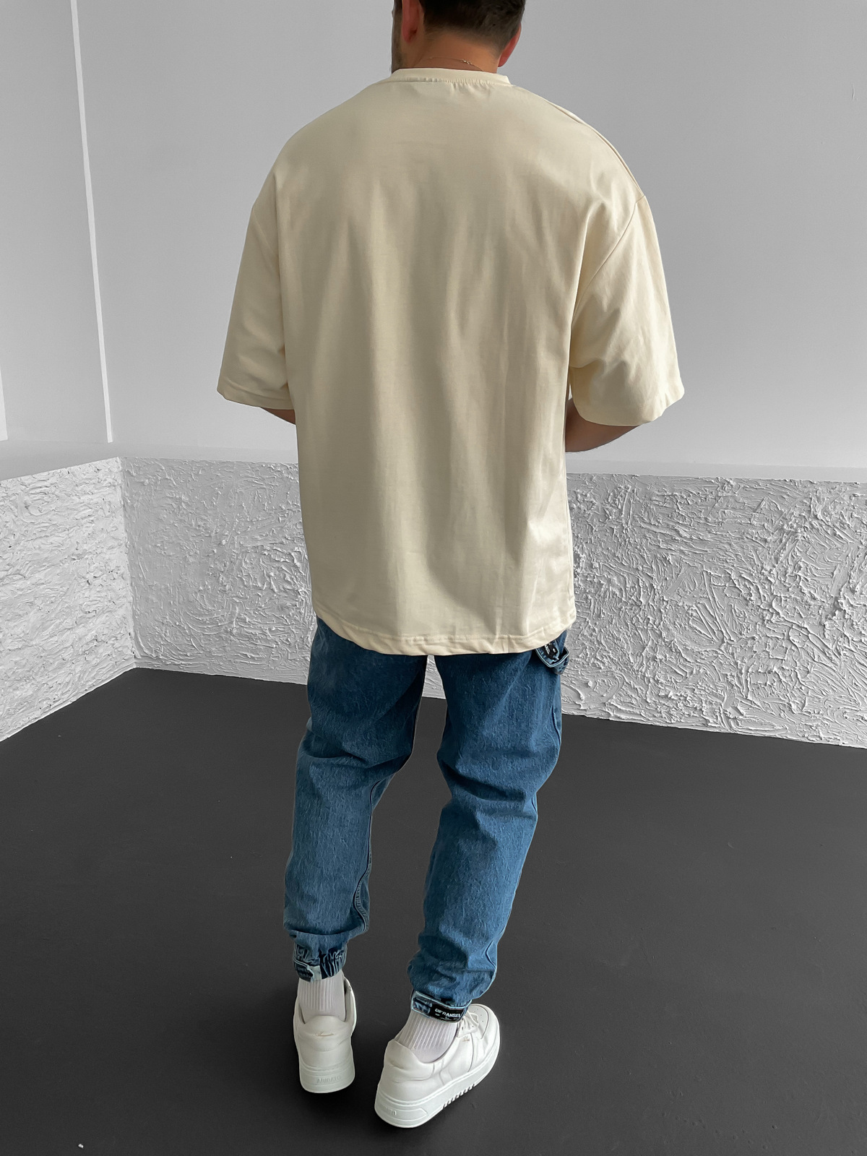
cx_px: 434
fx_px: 968
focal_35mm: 29
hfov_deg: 48.2
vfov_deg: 61.7
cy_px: 578
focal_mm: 3
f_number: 1.8
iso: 50
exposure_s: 1/120
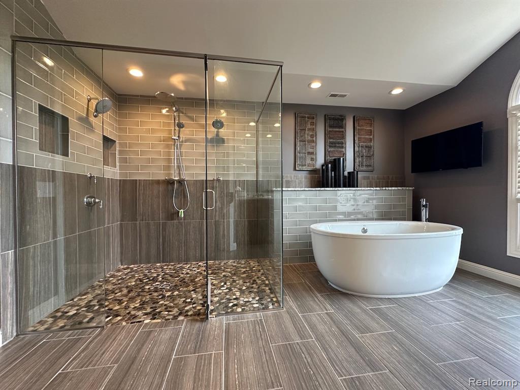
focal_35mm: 14
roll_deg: +0.8
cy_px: 195
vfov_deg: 85.7
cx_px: 260
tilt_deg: +0.0
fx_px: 210
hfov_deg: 102.1
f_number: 2.2
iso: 320
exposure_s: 1/120
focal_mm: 2.22
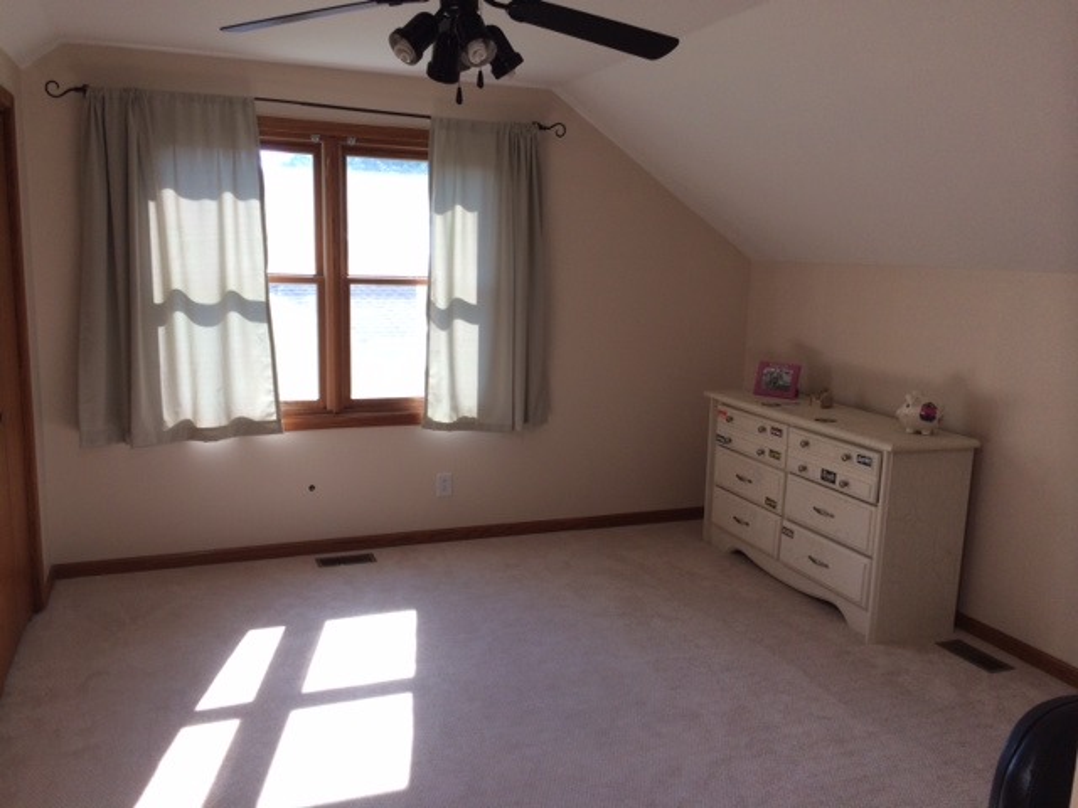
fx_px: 934
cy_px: 404
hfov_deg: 60.0
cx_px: 539
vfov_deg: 46.8
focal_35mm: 30
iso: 50
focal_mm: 4.12
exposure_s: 1/60
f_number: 2.2
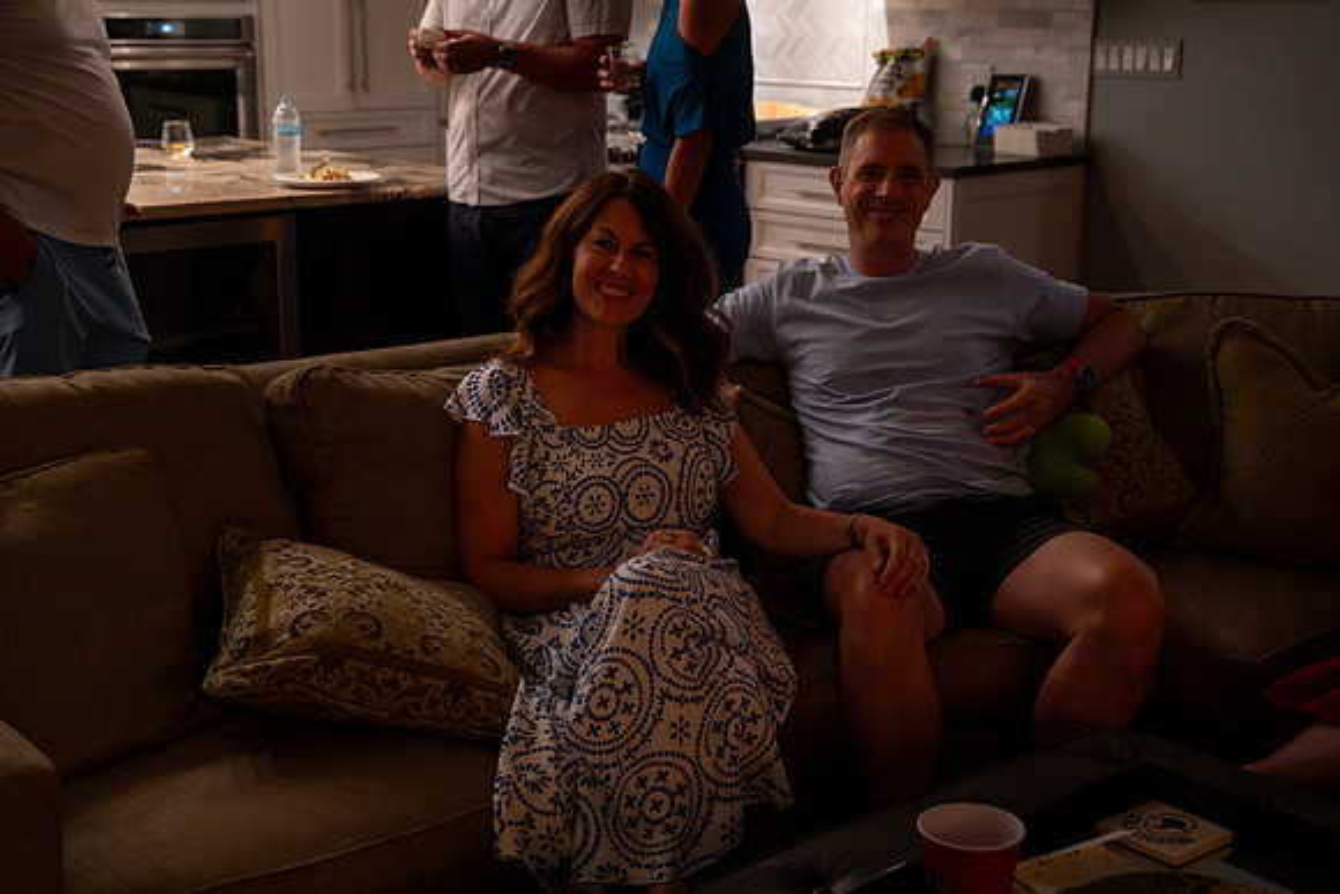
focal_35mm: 49
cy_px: 447
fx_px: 1824
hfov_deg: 40.3
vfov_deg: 27.5
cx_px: 670
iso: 2500
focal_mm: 49
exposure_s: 1/160
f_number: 4.5
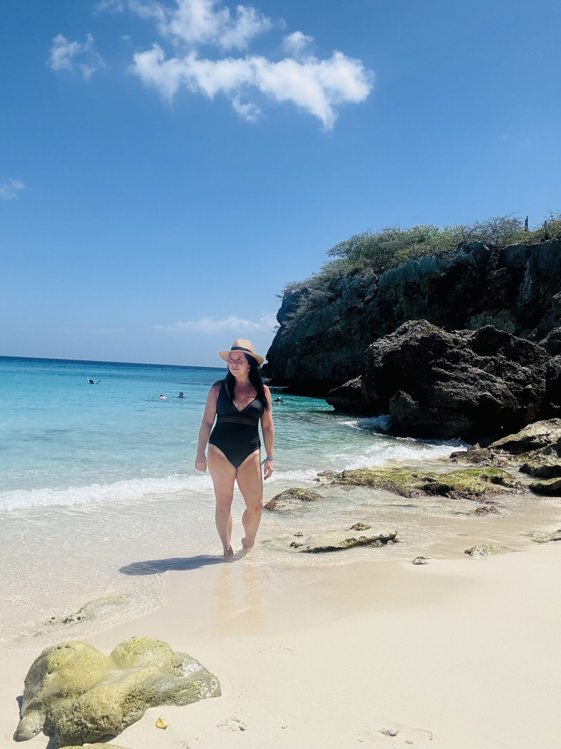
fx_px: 648
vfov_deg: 60.0
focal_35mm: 30
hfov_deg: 46.8
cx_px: 280
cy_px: 374
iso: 25
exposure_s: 1/2688
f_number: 1.9
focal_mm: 2.69
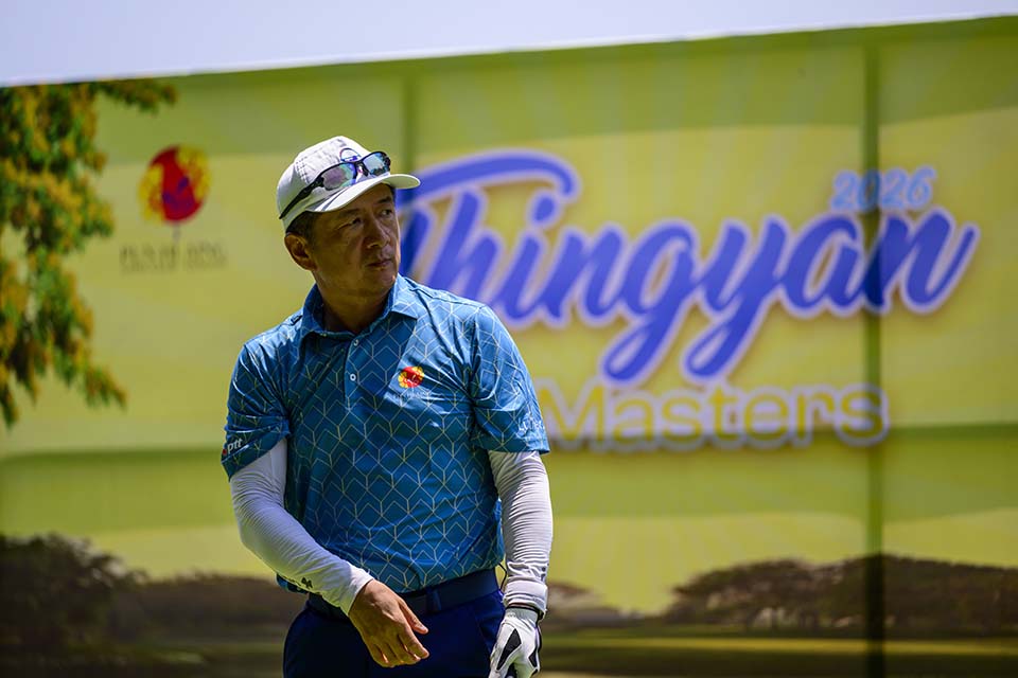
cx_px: 509
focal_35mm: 200
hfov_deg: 10.3
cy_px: 339
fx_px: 5655
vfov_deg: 6.9
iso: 720
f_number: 2.8
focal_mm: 200
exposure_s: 1/8000
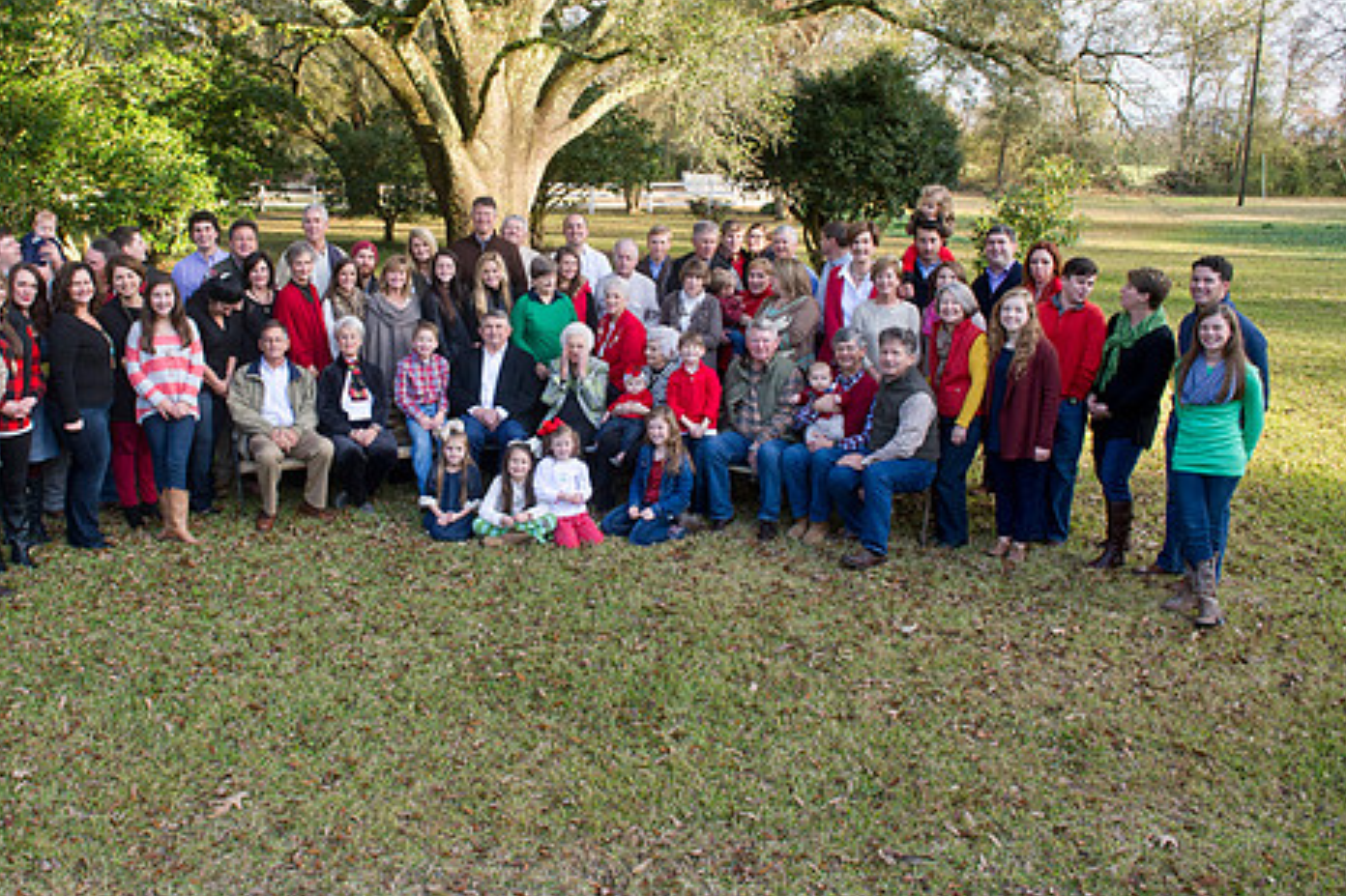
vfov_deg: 43.3
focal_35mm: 30
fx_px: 1121
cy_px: 342
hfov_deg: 61.4
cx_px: 534
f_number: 9
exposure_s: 1/250
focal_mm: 24
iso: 1000
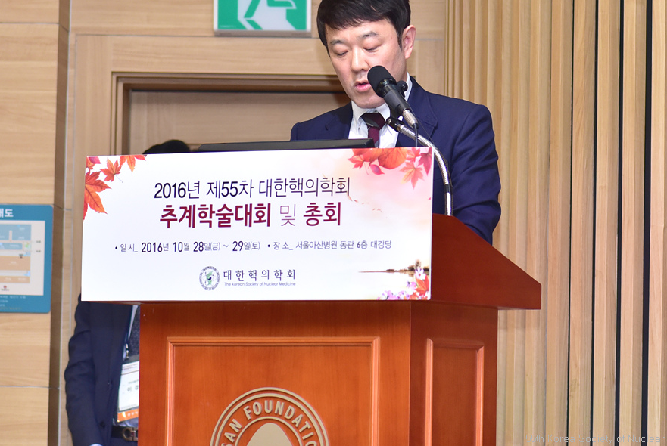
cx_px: 325
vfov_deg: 9.6
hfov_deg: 14.3
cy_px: 148
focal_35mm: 143
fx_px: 2653
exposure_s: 1/160
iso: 1600
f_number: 4
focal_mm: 105
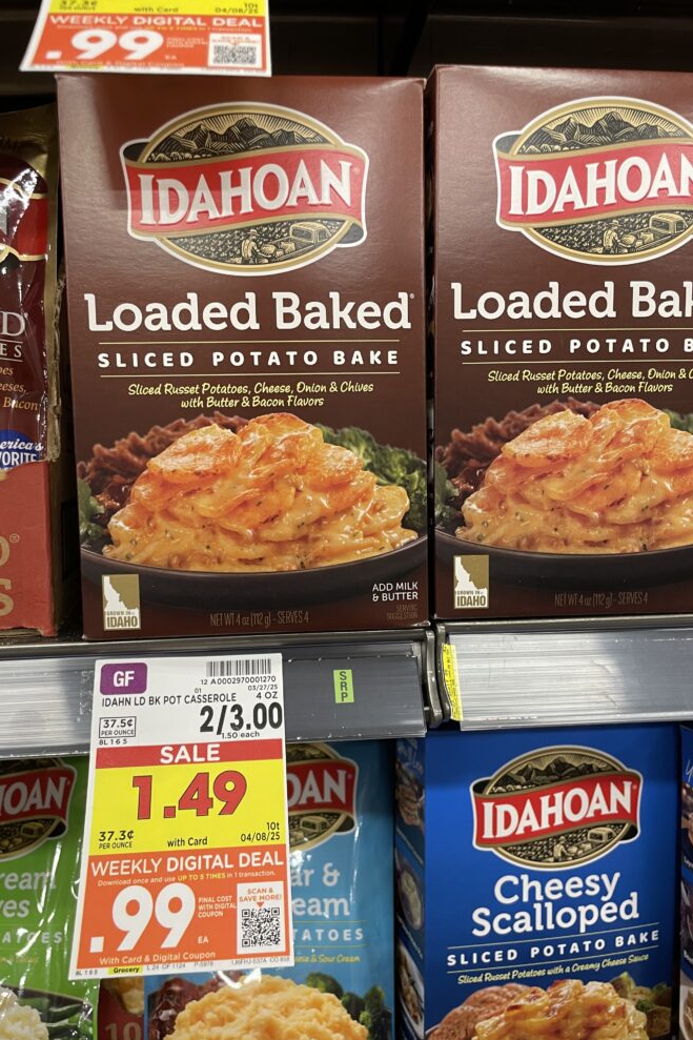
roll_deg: +1.7
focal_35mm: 28
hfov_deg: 46.4
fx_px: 809
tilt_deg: -6.4
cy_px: 533
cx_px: 321
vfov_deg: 65.5
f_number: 1.6
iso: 125
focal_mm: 4.2
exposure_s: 1/60
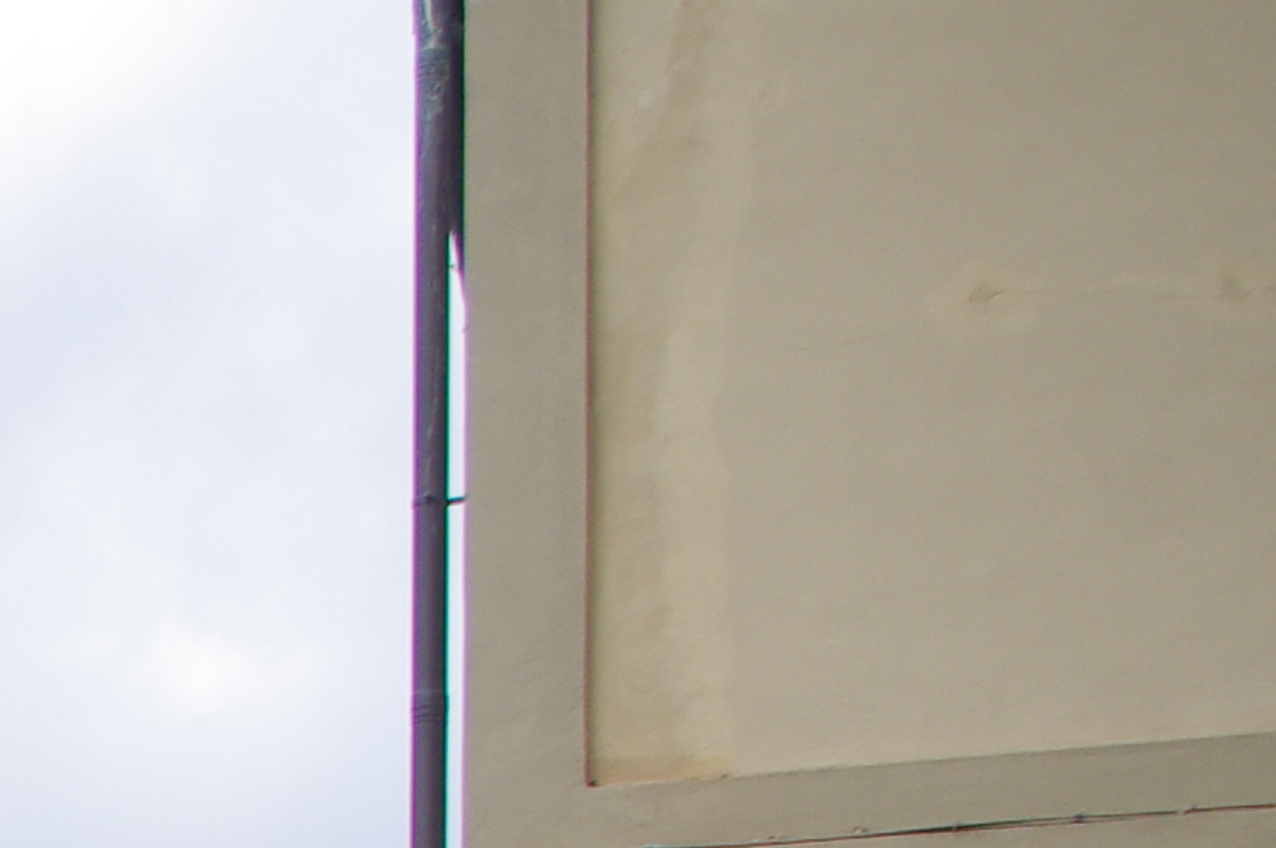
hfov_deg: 10.9
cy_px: 2121
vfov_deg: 8.1
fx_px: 5453
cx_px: -1990
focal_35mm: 154
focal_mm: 20
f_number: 7.1
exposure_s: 1/320
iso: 200
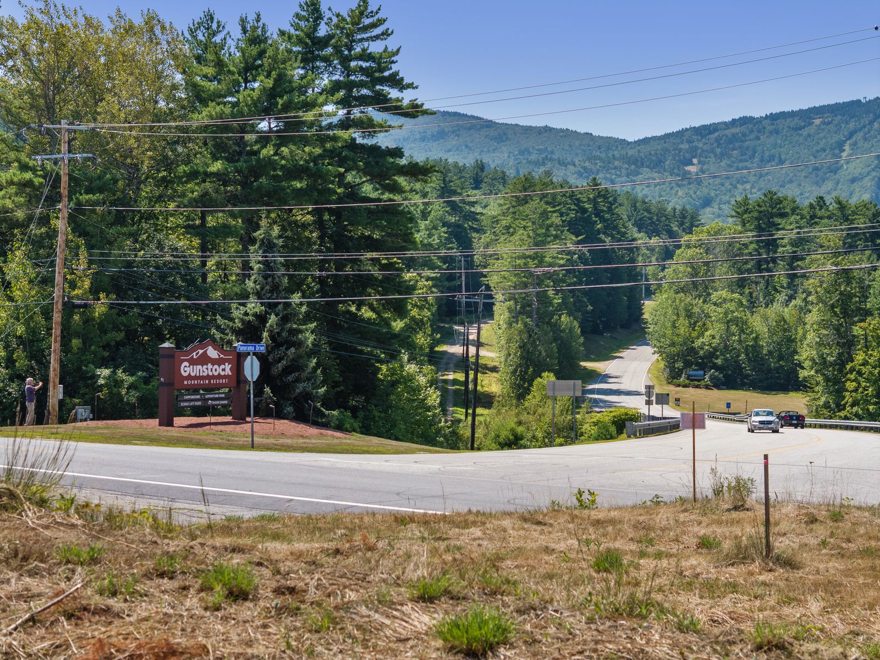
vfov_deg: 21.0
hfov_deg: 27.8
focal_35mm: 70
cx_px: 440
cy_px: 330
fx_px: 1779
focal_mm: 19.35
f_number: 2.8
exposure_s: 1/2000
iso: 140
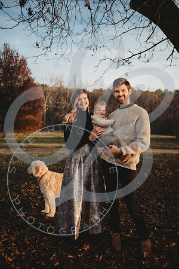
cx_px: 90
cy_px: 134
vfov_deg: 58.7
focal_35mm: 32
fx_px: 239
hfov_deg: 41.1
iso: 100
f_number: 2.8
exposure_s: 1/500
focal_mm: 32
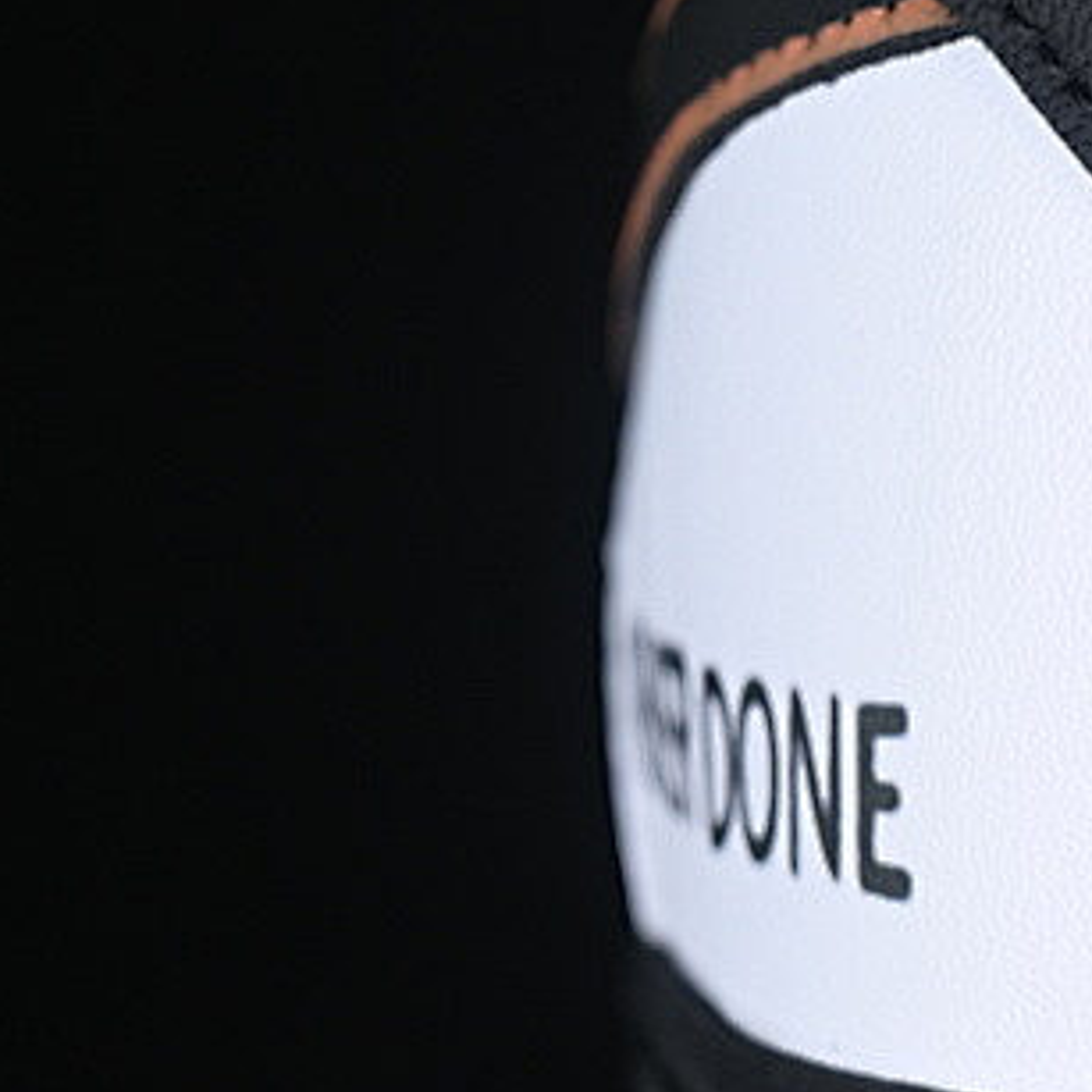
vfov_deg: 7.8
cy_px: 505
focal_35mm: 224
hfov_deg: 7.7
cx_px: 1533
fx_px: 7995
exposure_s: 1/60
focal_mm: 50
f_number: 6.3
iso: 160
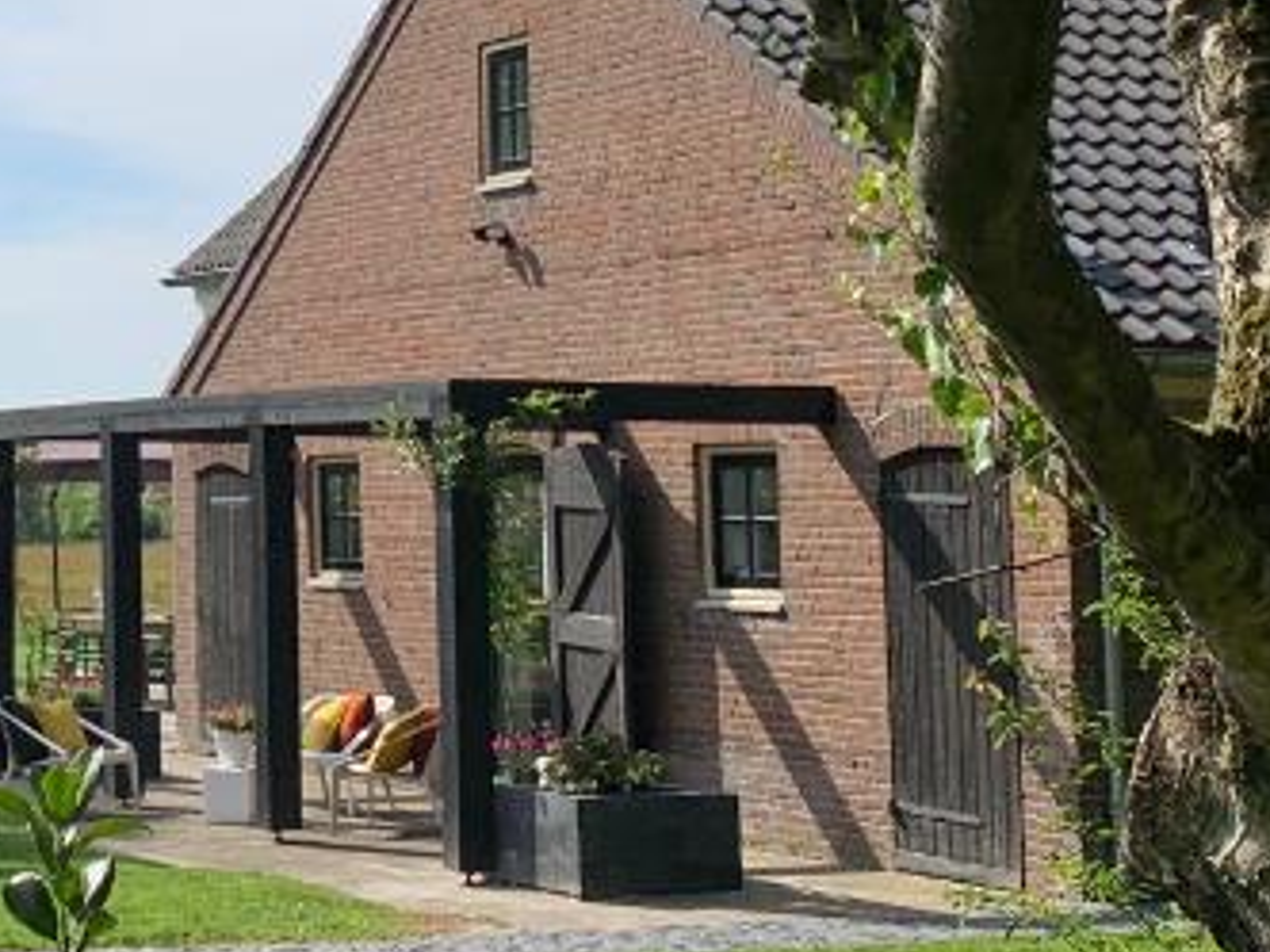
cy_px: 84
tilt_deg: +7.5
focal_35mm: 94
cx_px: -96
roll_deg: -0.9
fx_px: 3449
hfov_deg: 20.0
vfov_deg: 15.5
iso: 25
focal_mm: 4.25
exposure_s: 1/3086
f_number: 1.8
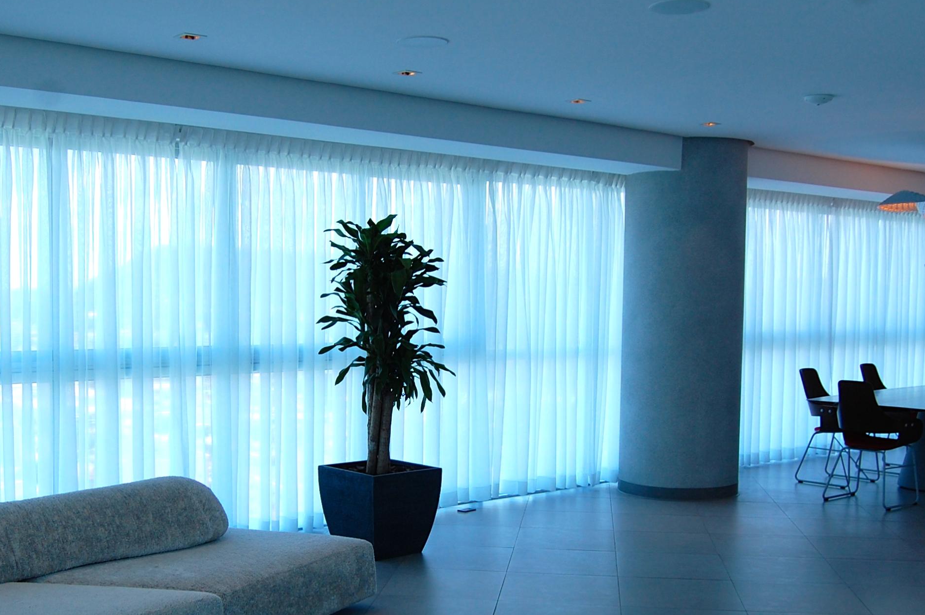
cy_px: 391
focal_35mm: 43
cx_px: 396
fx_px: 1104
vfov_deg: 31.0
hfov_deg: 45.3
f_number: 5.6
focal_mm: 18
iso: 200
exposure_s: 1/125
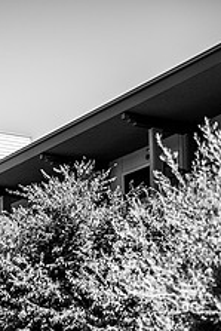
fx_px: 929
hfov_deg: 13.5
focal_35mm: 101
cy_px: 318
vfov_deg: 19.7
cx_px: 27
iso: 400
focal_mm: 50
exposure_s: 1/4000
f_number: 2.8
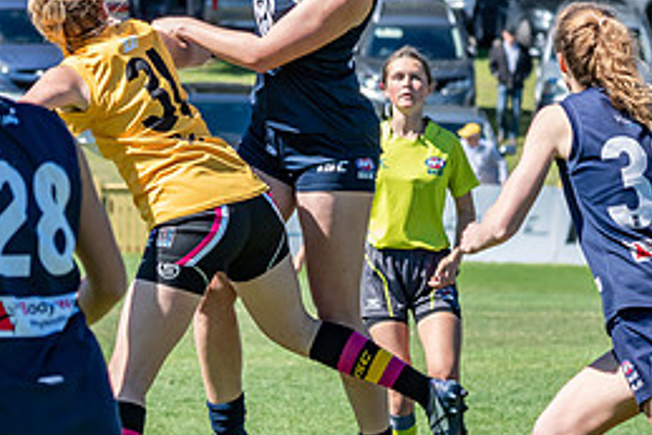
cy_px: 114
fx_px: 10963
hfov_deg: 3.4
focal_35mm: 605
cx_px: 347
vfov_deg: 2.3
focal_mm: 180
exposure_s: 1/1000
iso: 800
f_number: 10
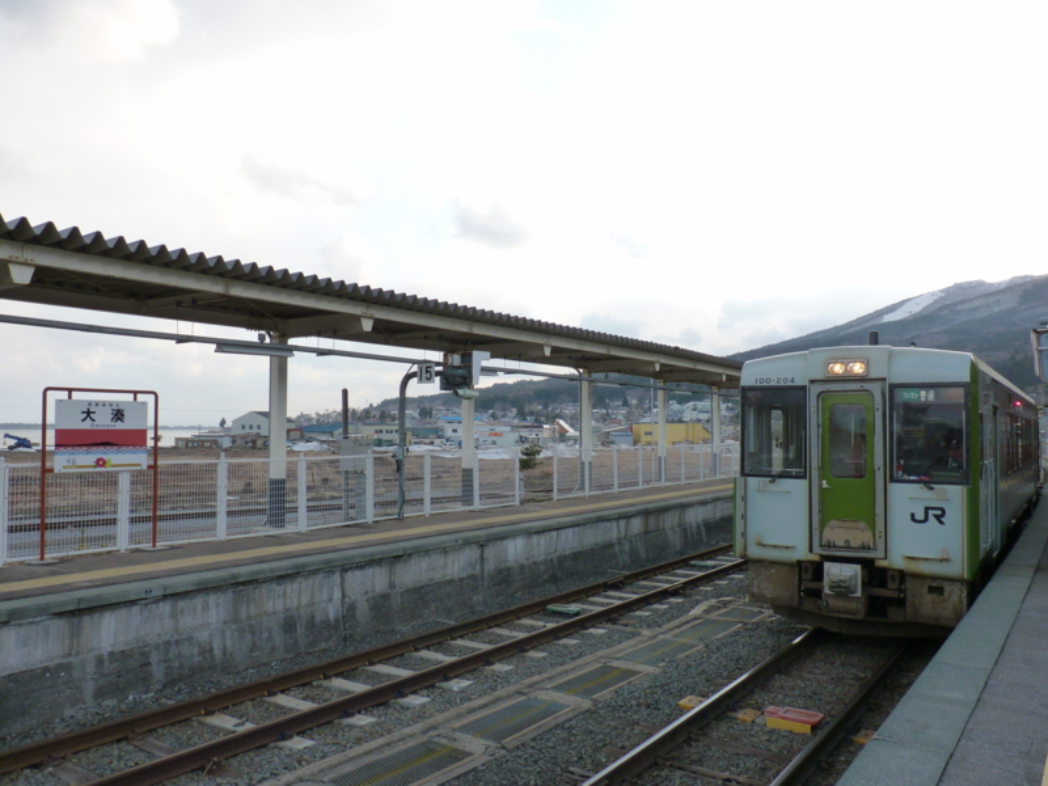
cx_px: 524
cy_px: 393
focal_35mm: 27
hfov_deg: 65.3
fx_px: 817
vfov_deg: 51.4
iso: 125
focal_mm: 4.8
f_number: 4
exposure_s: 1/200
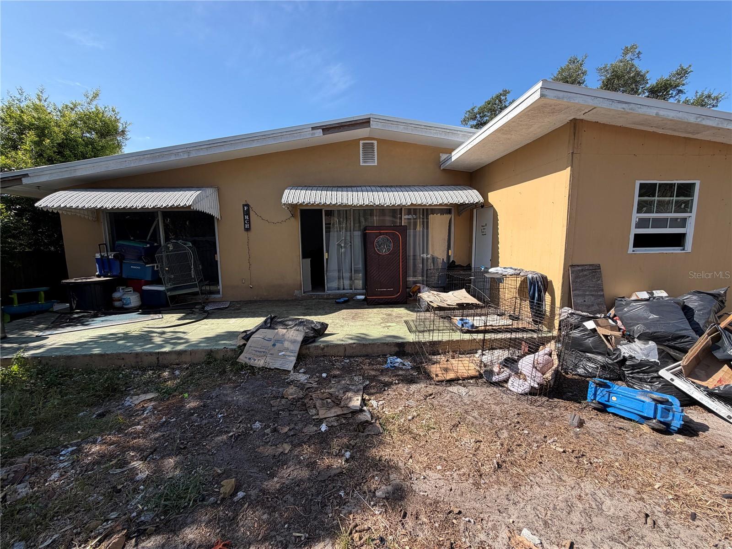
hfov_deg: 102.1
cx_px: 366
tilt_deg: -7.0
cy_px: 274
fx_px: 296
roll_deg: +0.7
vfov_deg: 85.7
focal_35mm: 14
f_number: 2.2
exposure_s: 1/770
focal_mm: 2.22
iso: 40
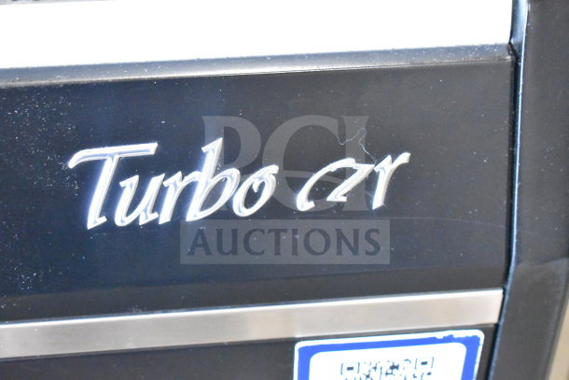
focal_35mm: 72
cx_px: 284
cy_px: 190
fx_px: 1138
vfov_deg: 18.9
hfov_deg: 28.1
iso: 14400
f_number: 5.3
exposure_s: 1/80
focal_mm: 48
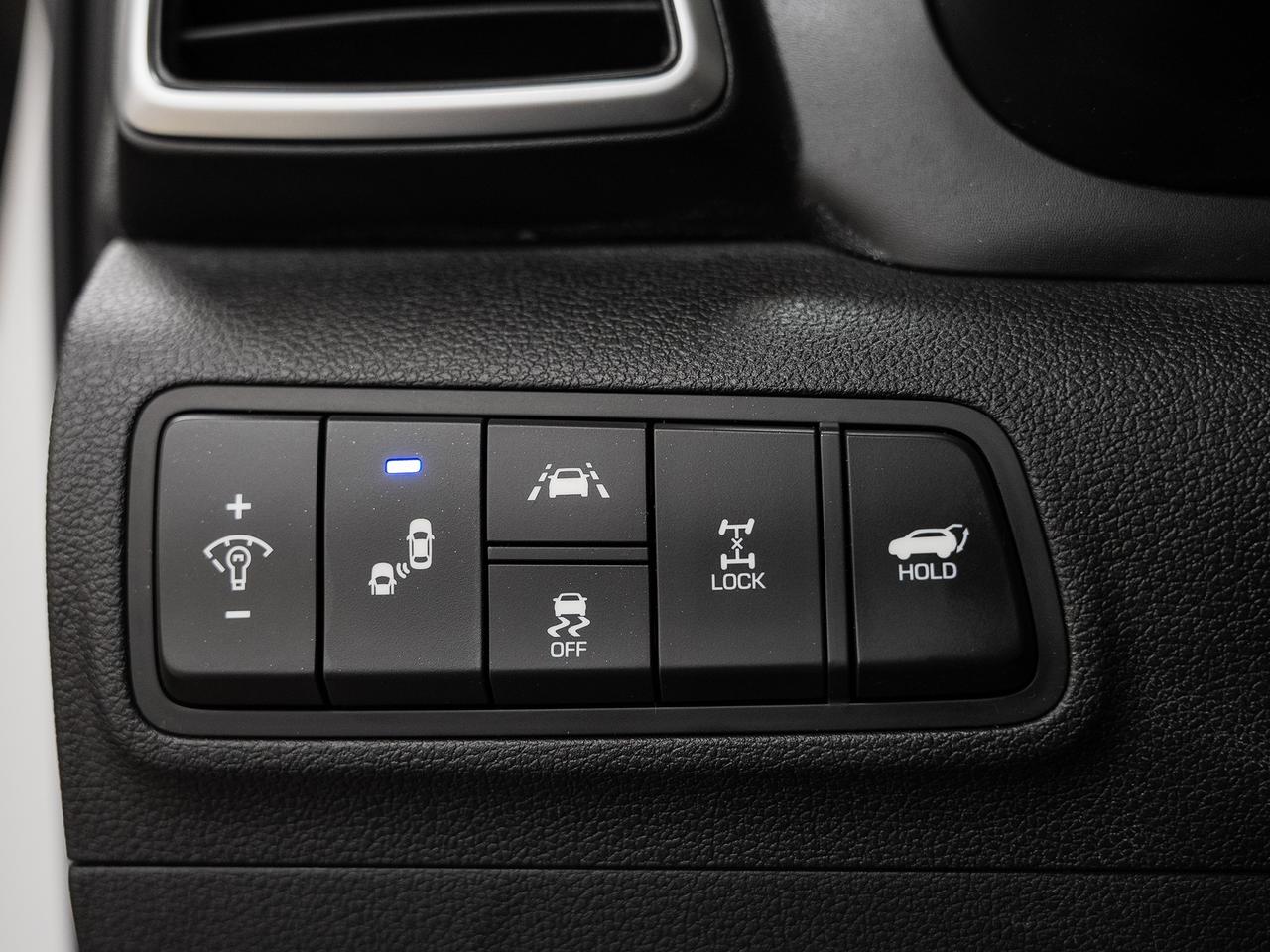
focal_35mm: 44
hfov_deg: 42.8
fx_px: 1618
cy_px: 480
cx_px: 635
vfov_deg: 32.8
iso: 800
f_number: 3.5
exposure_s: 1/40
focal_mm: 32.3
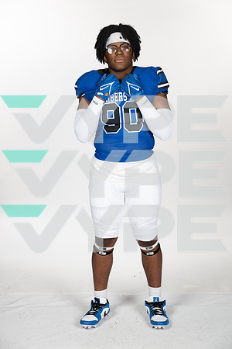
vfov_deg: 31.0
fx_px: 628
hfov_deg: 20.9
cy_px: 174
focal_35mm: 65
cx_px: 116
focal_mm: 65
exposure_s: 1/400
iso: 250
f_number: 7.1
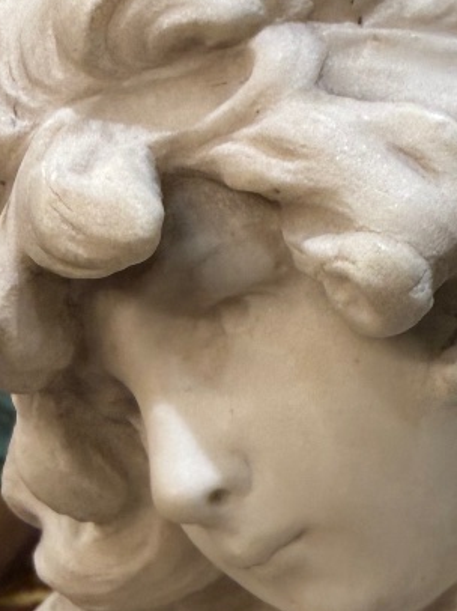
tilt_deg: -2.3
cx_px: 364
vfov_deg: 26.7
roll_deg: +0.1
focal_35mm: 71
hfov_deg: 20.5
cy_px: 521
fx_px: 1251
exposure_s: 1/100
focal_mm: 2.22
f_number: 2.2
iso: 125
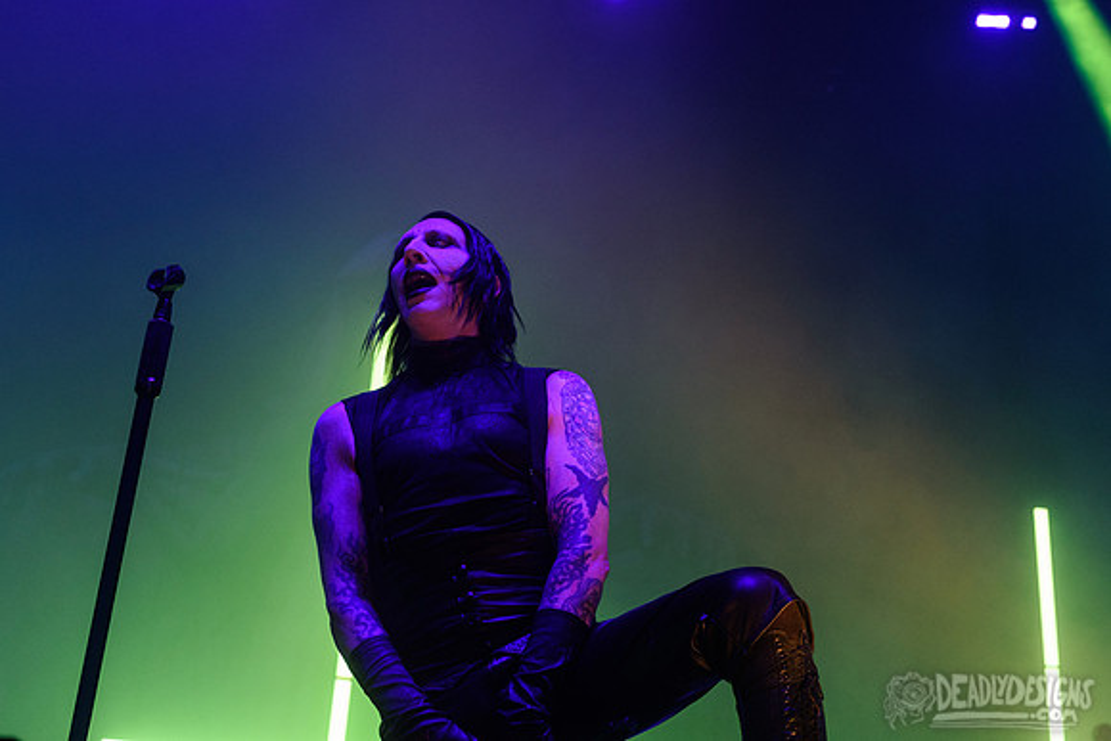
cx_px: 523
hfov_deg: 31.3
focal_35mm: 64
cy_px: 316
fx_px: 1983
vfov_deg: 21.2
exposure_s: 1/500
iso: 1250
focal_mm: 56
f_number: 4
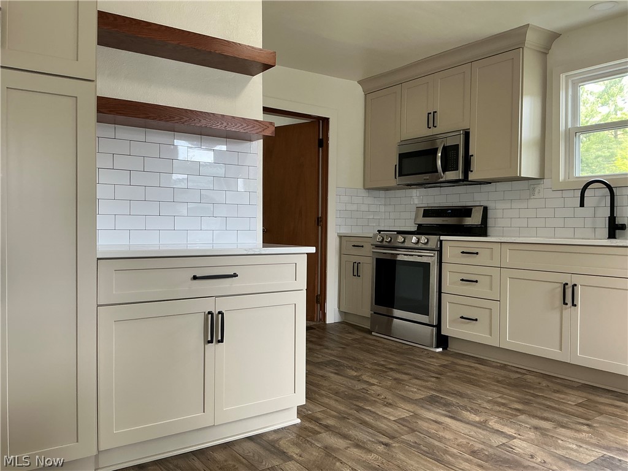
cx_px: 314
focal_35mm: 28
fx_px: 508
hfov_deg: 63.4
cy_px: 236
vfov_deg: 49.7
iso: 50
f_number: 1.8
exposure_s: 1/60
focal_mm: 3
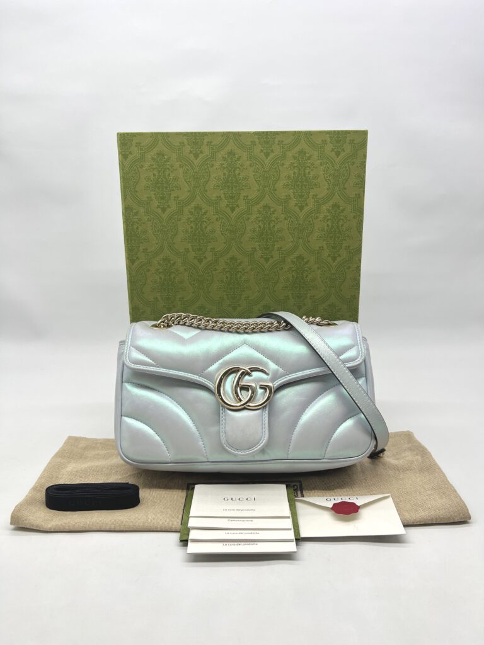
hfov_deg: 53.1
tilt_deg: -12.1
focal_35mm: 26
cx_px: 242
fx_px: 485
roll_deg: -0.1
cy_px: 322
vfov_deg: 67.3
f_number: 1.5
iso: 40
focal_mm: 5.7
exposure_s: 1/214
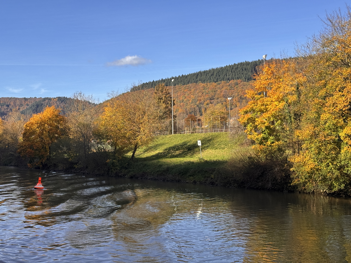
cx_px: 176
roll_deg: +0.8
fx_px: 487
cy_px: 132
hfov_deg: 39.7
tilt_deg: +2.4
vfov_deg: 30.3
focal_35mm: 48
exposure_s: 1/2833
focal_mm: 6.76
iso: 64
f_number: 1.78
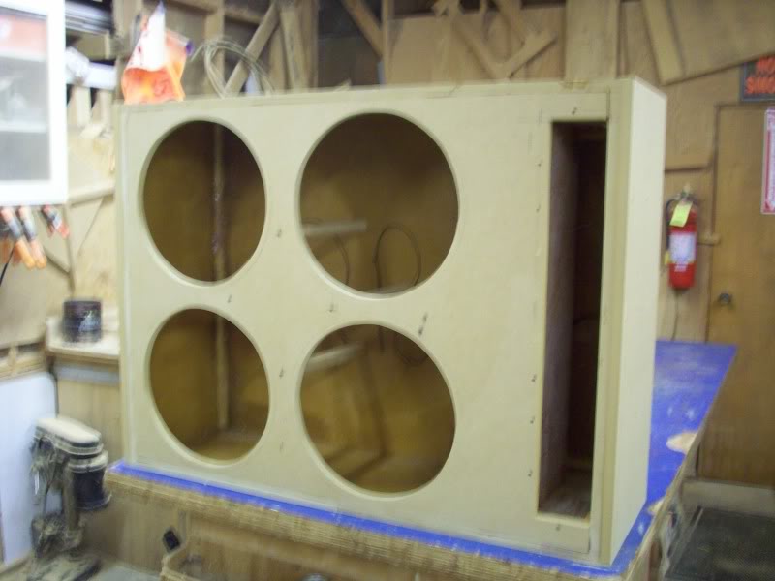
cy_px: 290
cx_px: 388
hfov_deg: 50.1
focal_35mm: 37
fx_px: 828
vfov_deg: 38.7
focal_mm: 6.2
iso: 168
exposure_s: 1/8
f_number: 2.8
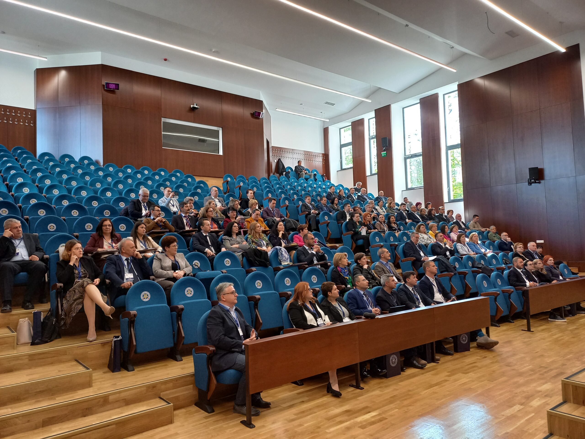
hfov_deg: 69.4
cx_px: 292
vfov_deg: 54.9
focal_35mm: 25
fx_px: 422
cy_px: 220
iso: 125
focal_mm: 4.65
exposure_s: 1/50
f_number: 1.8
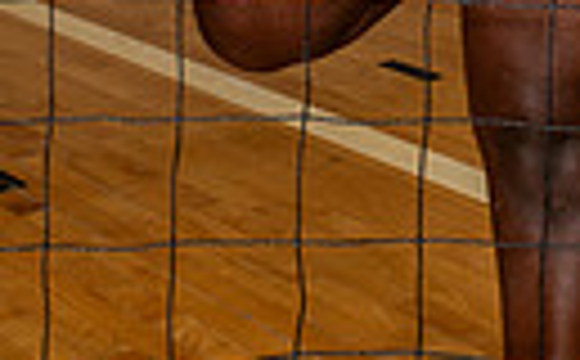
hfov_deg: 18.0
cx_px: 531
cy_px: -504
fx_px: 1798
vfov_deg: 10.0
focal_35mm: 114
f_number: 6.3
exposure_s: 1/250
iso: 320
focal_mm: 32
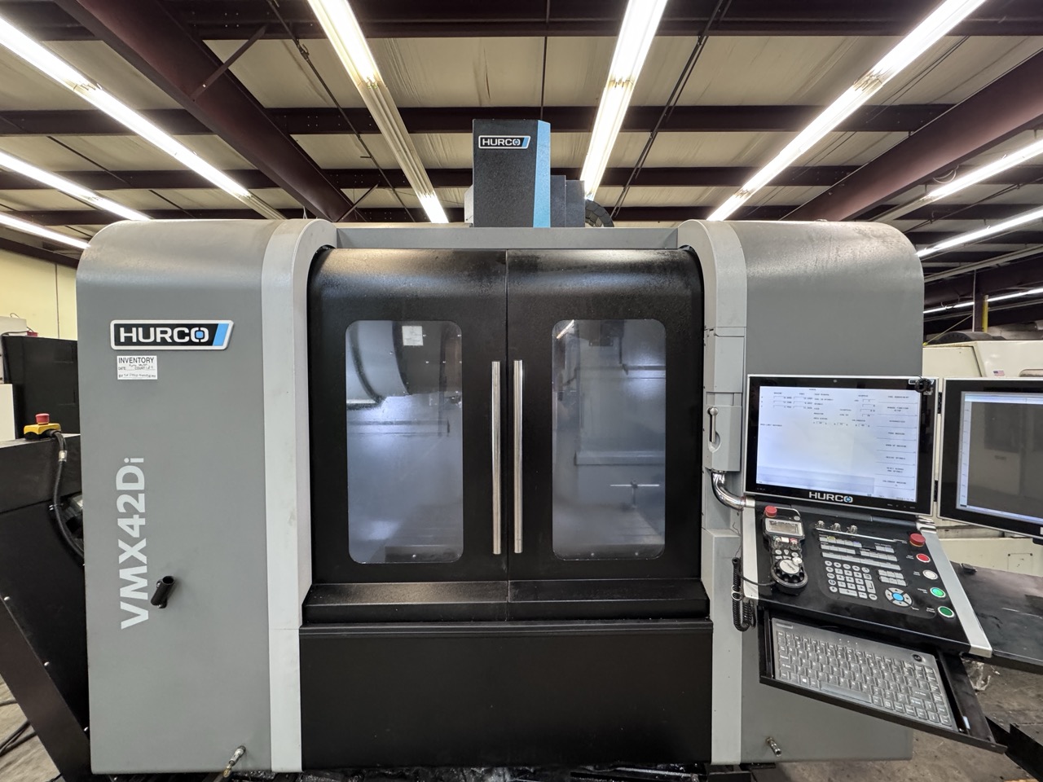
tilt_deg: -2.6
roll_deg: +0.5
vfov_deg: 85.7
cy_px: 391
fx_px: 422
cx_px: 522
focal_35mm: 14
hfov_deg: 102.1
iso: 320
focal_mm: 2.22
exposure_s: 1/60
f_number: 2.2
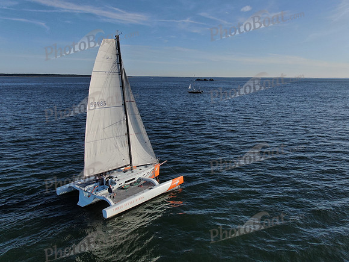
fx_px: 292
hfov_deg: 61.7
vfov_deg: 48.2
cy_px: 131
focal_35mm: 29
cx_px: 174
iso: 100
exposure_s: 1/2500
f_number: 3
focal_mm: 5
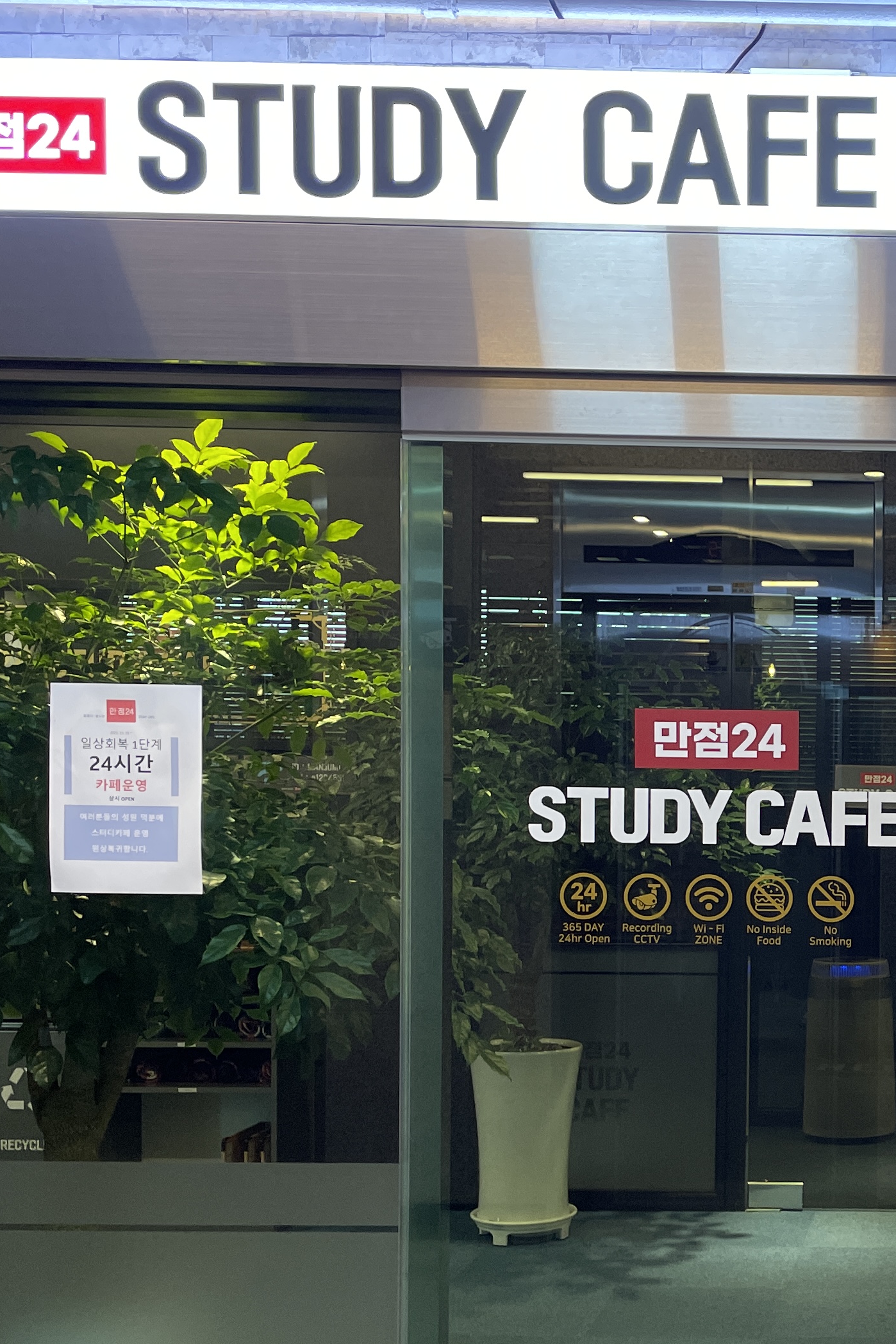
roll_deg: -1.1
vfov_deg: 37.8
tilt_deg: -3.0
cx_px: 988
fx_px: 1941
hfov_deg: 24.3
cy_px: 875
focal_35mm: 52
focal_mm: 4.2
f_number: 1.6
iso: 80
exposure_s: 1/60
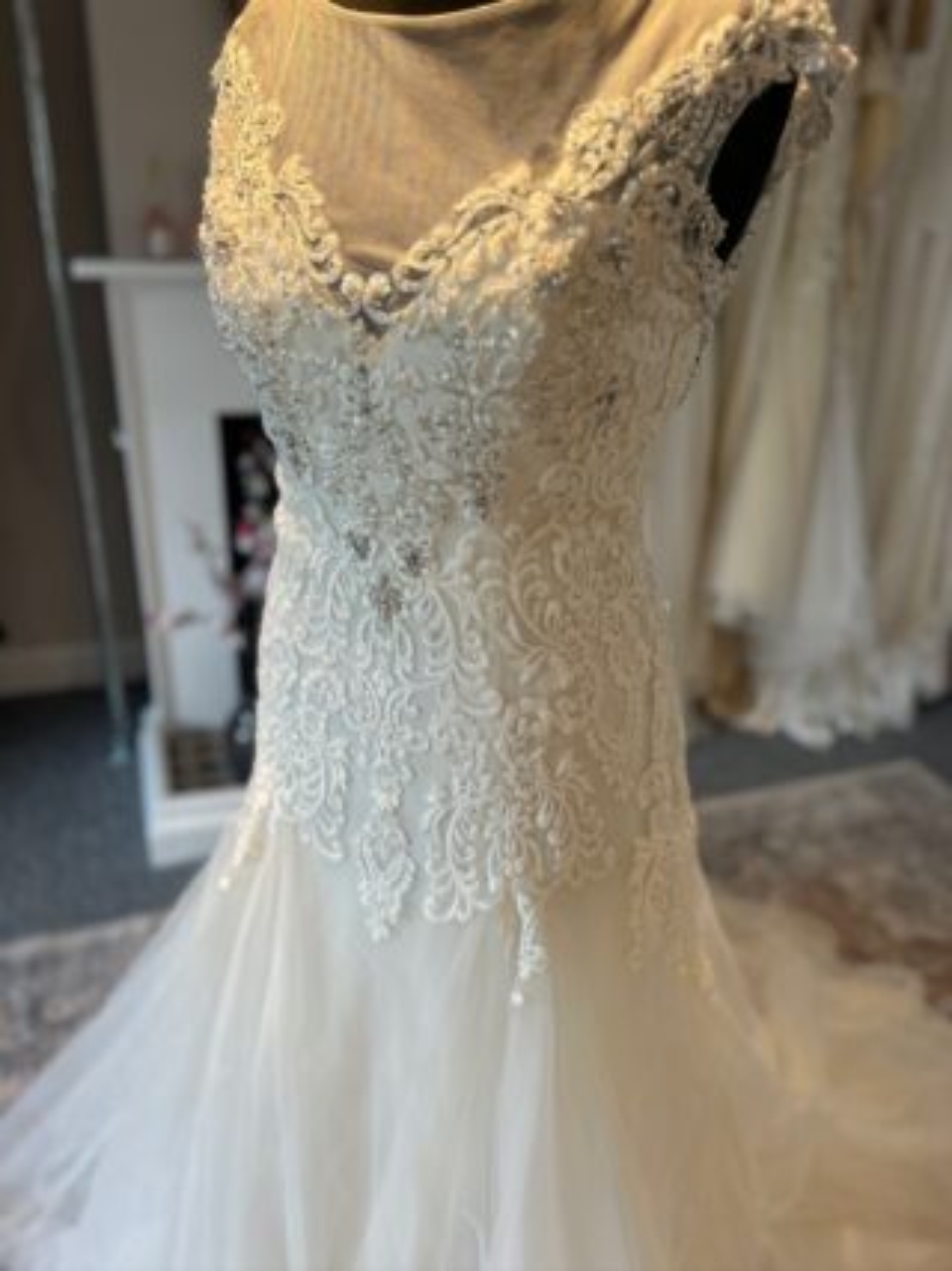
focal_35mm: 26
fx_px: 954
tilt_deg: -26.9
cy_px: 636
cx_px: 476
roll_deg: -3.4
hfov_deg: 53.0
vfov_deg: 67.3
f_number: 1.5
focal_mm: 5.7
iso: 40
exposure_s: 1/121
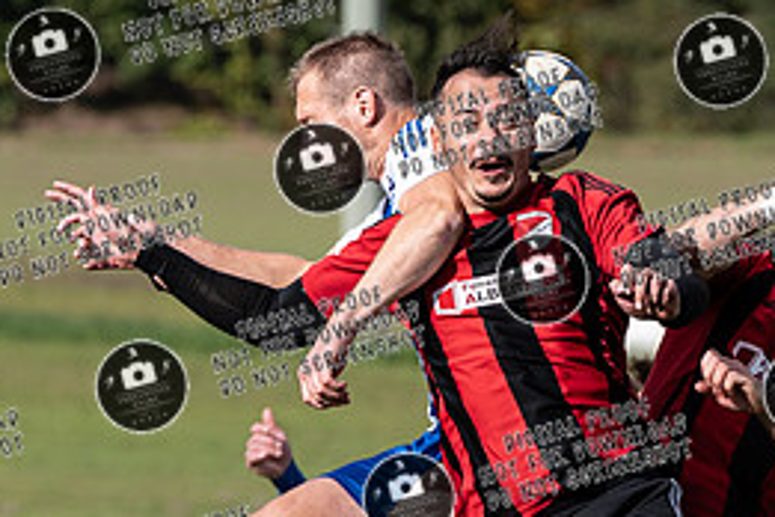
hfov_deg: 4.0
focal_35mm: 520
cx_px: 621
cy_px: 325
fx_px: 11194
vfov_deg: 2.6
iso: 100
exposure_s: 1/1600
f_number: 3.5
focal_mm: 125
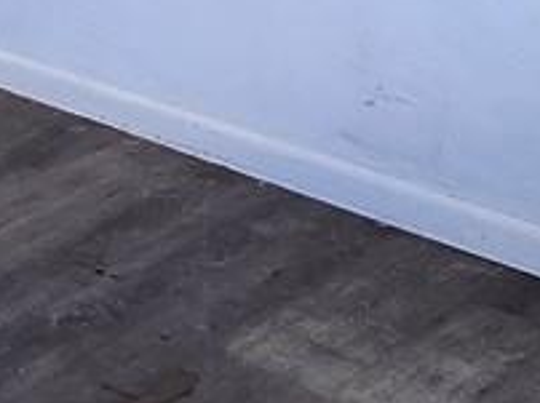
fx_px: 1605
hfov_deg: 17.5
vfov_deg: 12.9
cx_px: -225
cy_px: -336
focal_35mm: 103
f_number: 2.2
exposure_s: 1/60
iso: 100
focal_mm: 2.2
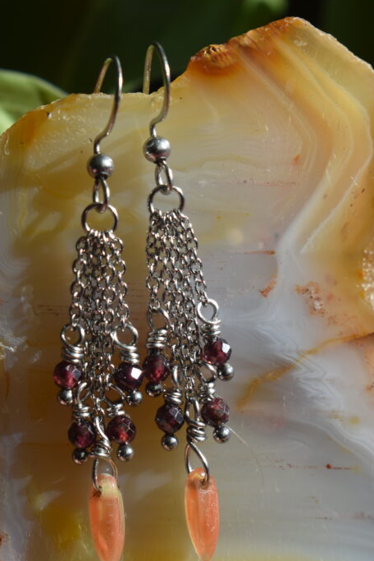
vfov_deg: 18.8
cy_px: 288
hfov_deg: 12.6
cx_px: 135
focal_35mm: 109
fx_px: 1691
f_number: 8
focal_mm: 55
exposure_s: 1/160
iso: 100
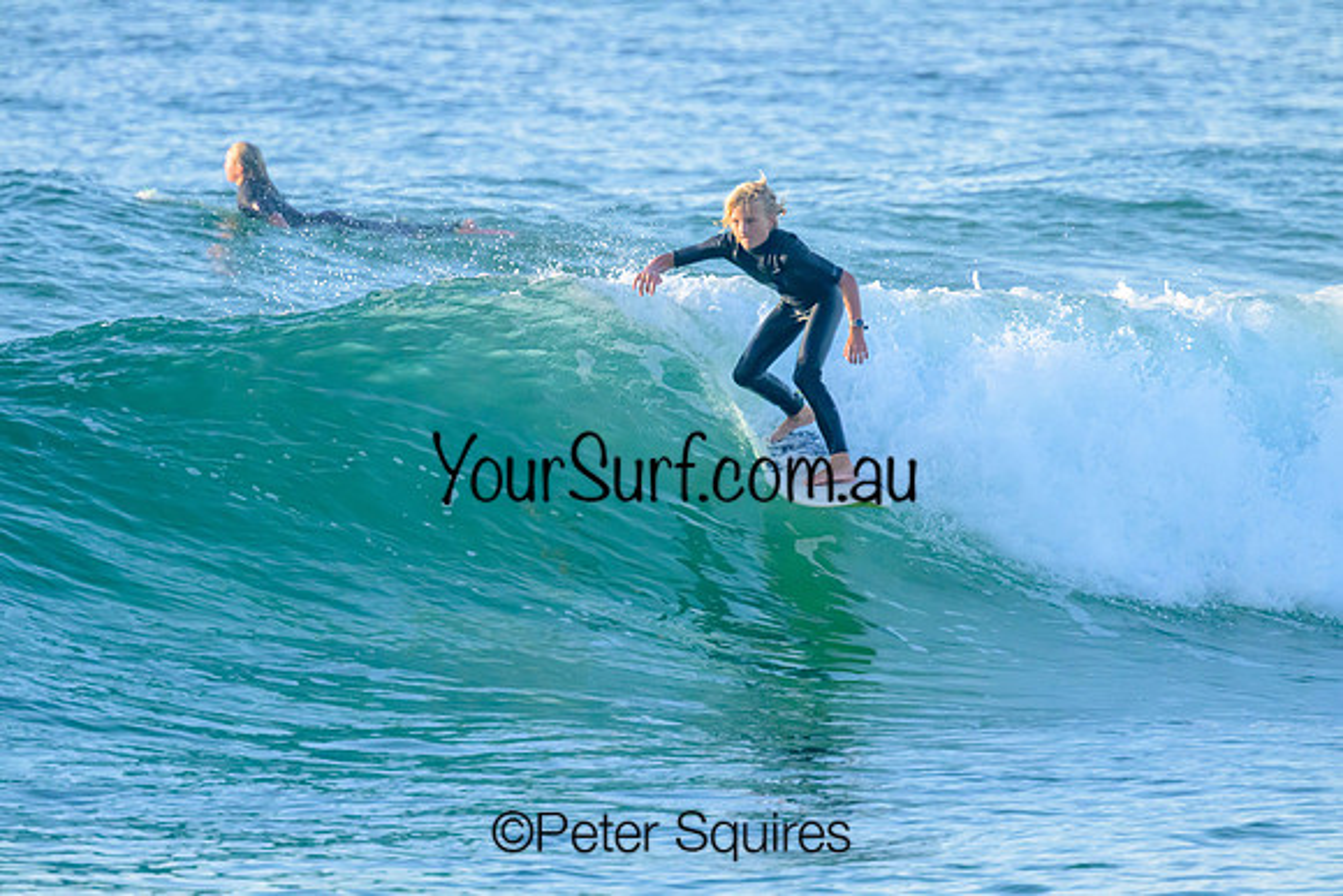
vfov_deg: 2.0
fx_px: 26119
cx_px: 672
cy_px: 448
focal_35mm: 700
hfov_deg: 2.9
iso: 3600
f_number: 11
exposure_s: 1/2000
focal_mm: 700
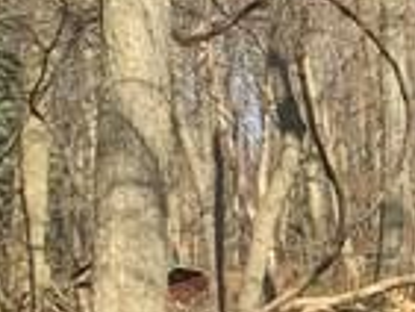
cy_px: 147
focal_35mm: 211
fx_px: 2532
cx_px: 827
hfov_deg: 8.8
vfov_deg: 7.1
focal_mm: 4.15
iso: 32
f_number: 2.2
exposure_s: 1/860
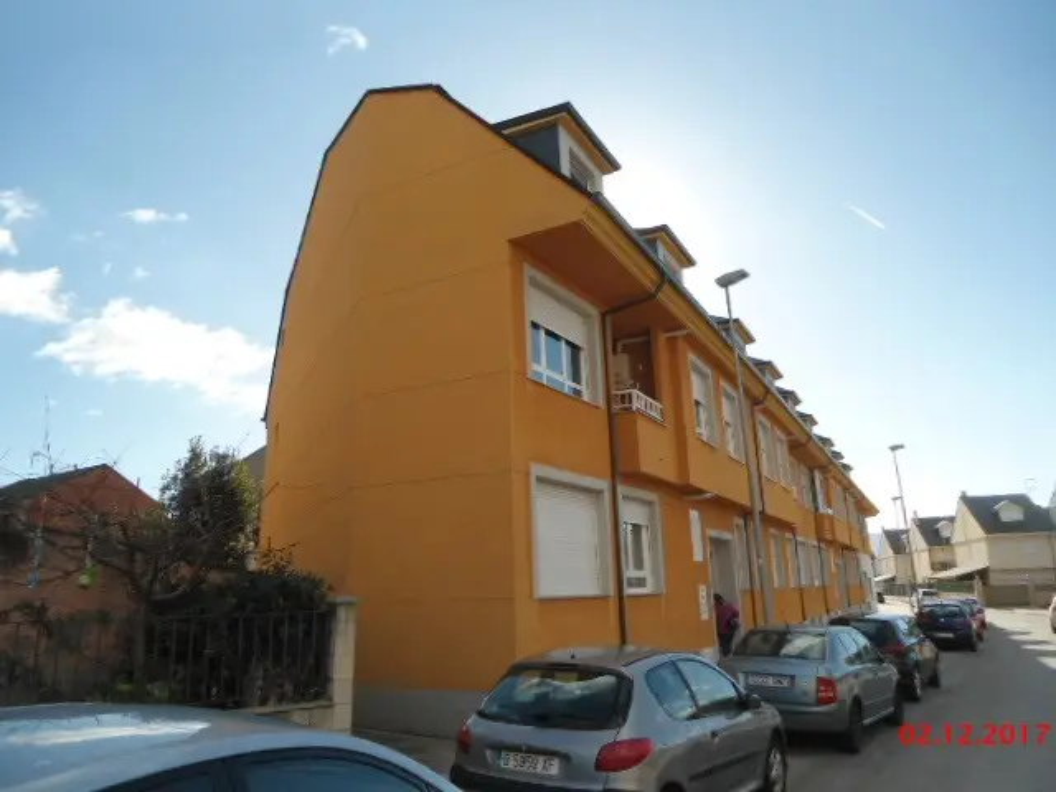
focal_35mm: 26
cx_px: 528
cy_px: 396
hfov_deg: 67.3
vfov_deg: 53.1
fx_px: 793
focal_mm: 4.7
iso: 80
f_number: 2.8
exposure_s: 1/1000
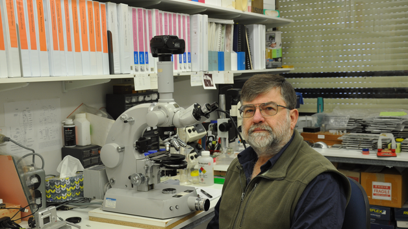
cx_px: 207
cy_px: 122
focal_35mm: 48
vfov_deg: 24.9
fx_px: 519
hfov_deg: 42.9
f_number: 4.5
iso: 400
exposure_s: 1/80
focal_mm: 30
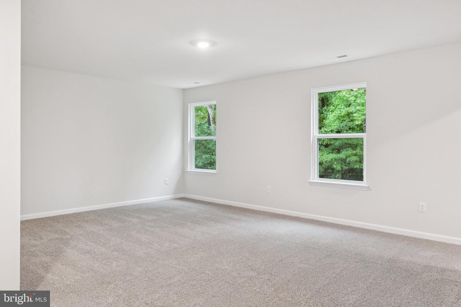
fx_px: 320
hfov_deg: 71.5
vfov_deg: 51.3
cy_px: 154
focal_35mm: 25
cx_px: 230
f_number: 6.3
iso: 400
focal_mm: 25
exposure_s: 1/5
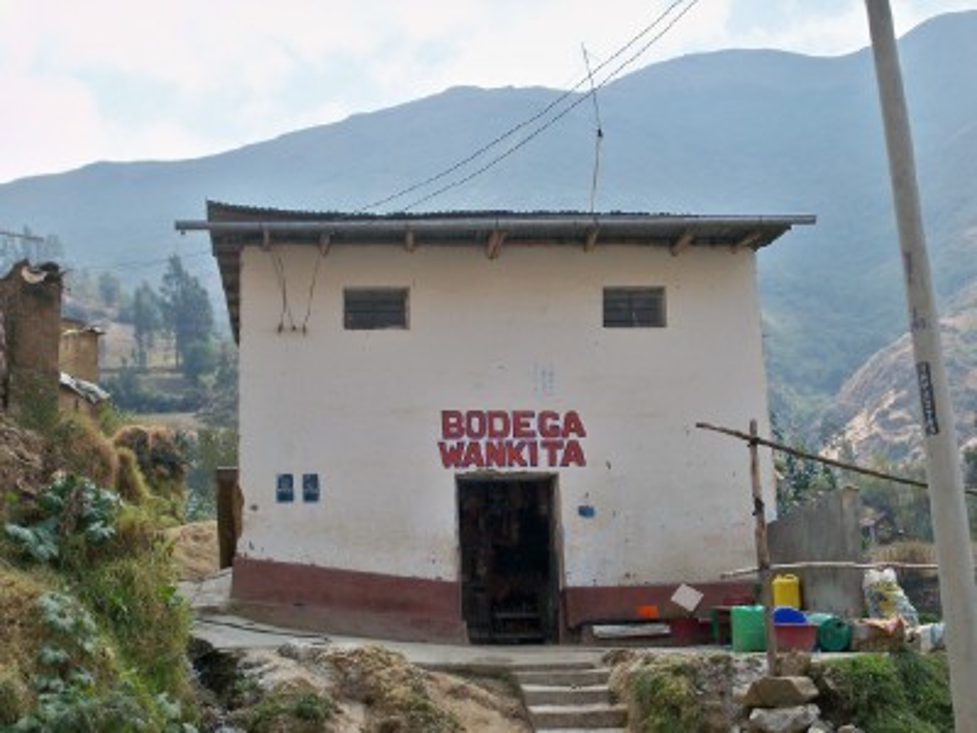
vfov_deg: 26.6
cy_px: 366
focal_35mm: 55
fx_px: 1552
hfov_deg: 34.9
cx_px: 488
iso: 80
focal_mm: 9.7
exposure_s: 1/500
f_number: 4
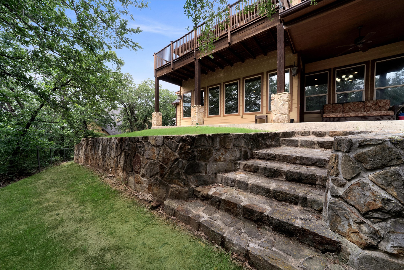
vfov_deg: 90.0
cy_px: 135
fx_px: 135
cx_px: 202
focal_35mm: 12
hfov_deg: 112.6
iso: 500
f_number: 9
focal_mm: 12
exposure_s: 1/125
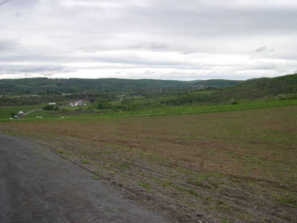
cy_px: 112
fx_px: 326
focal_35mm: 38
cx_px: 148
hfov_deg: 49.0
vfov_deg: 37.7
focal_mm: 8
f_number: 2.8
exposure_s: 1/434
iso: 100
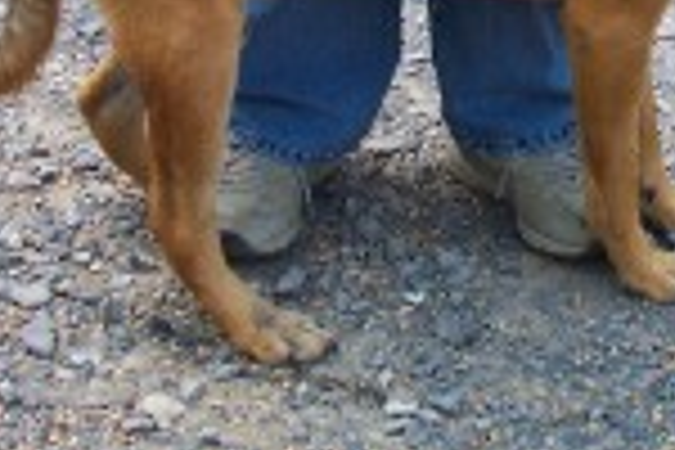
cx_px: 522
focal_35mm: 125
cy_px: -110
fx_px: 2344
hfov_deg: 16.3
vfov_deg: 10.8
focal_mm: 9.8
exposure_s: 1/500
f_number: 3.1
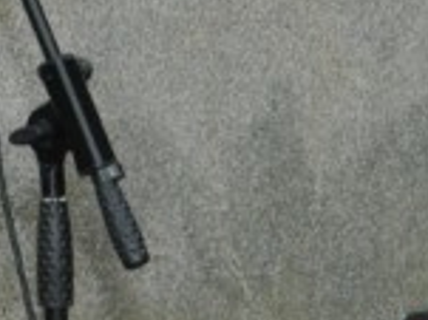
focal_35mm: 485
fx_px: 5992
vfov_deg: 3.1
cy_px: -153
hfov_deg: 4.0
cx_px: -865
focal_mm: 44
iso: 800
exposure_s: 1/200
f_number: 9
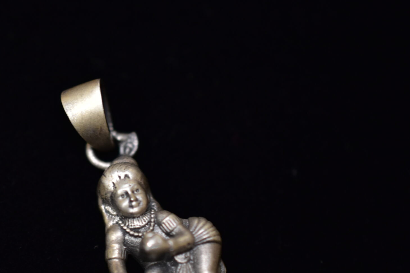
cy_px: 212
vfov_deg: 13.0
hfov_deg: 19.4
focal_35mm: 105
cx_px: 144
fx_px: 1196
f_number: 3.2
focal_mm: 40
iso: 800
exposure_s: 1/60
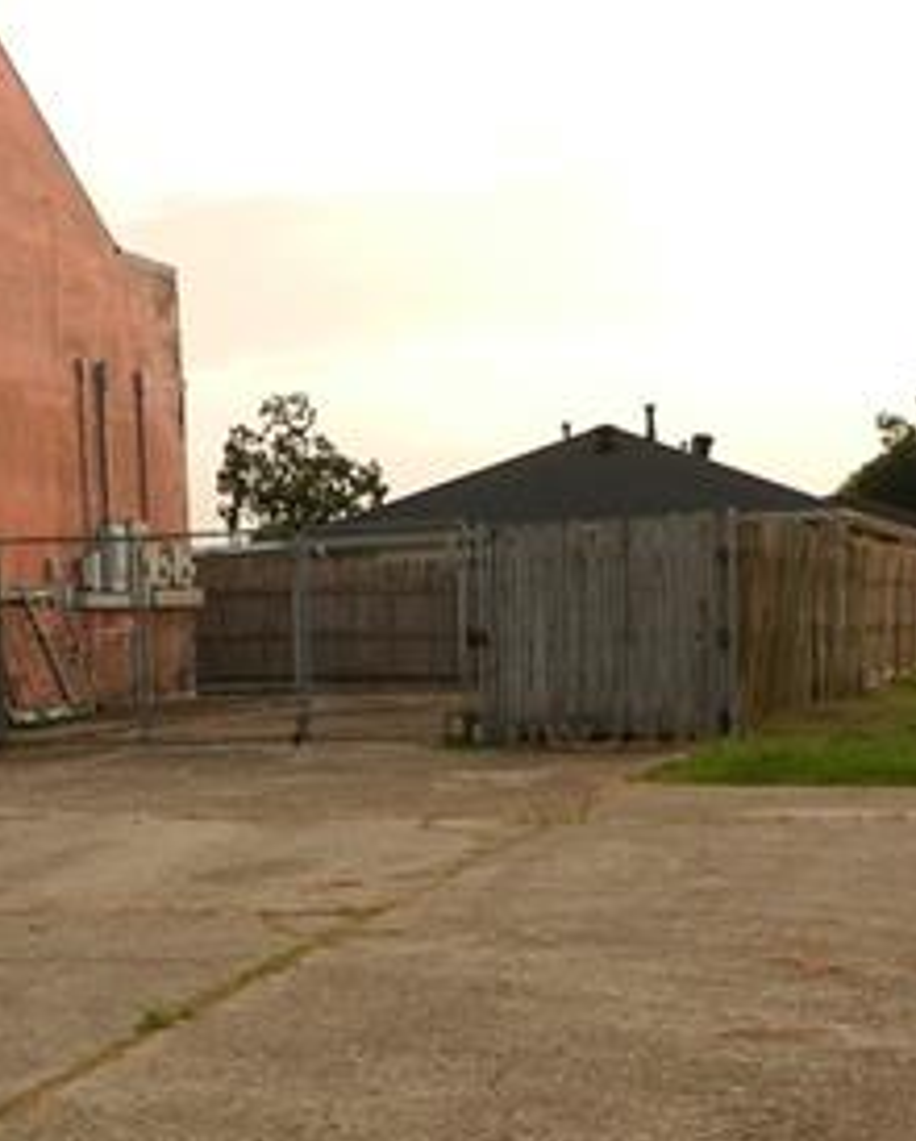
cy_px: 825
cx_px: 229
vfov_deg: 28.3
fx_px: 2232
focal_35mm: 66
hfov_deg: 23.0
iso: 160
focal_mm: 5.1
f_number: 3.6
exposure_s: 1/100
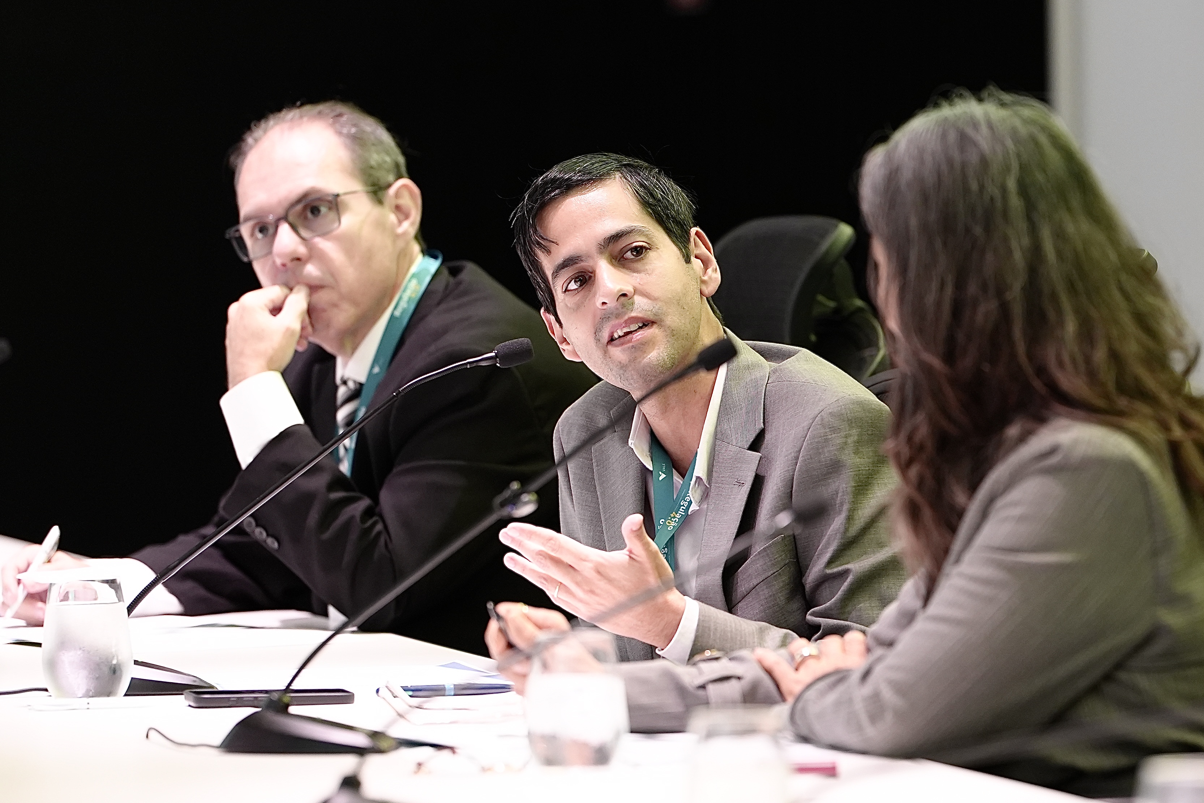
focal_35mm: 284
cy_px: 482
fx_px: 9498
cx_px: 1087
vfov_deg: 4.8
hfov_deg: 7.2
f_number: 2.2
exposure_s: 1/125
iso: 1250
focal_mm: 135
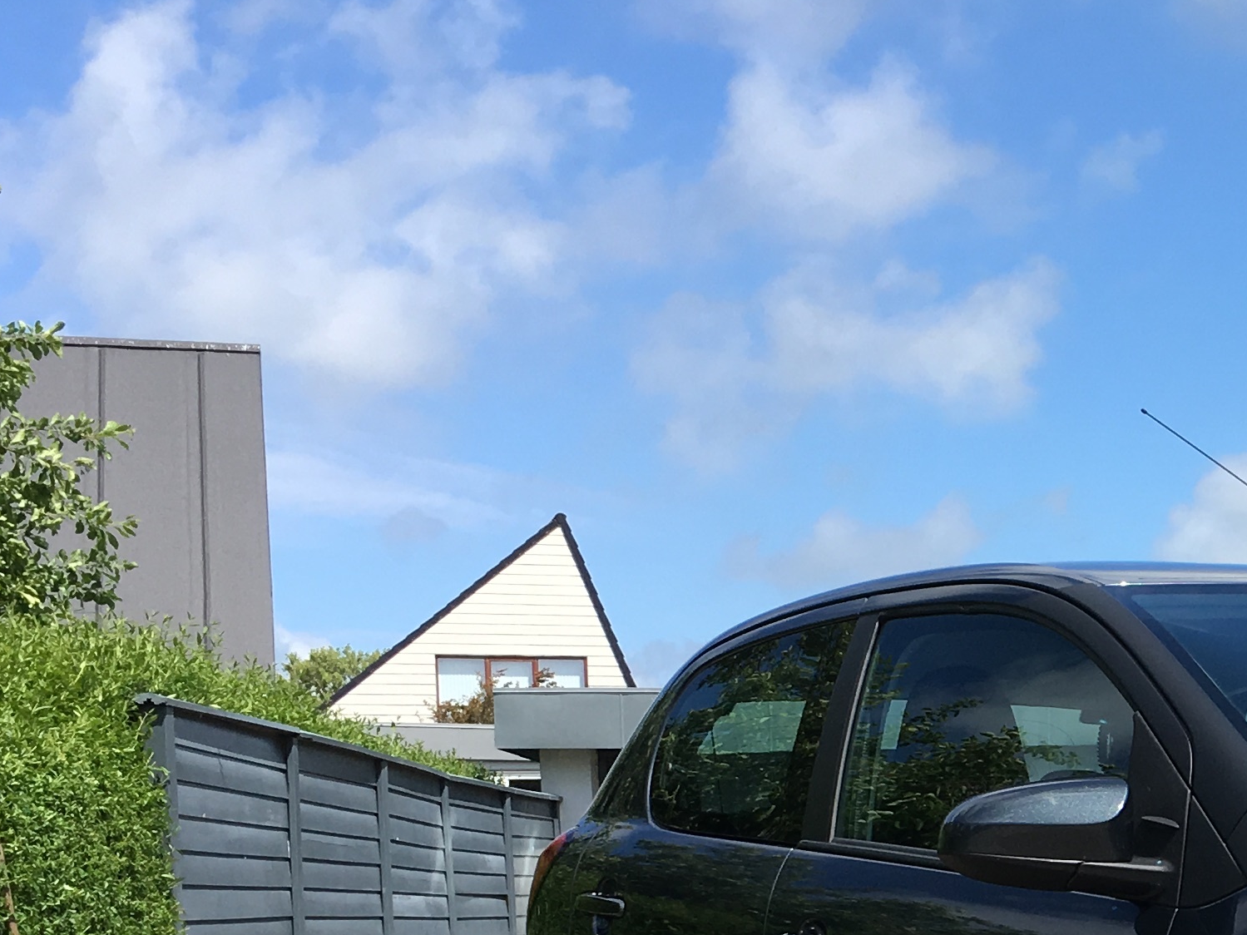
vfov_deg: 18.3
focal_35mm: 78
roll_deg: +1.8
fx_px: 2810
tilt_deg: -1.2
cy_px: 981
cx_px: 1439
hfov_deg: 23.2
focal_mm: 4.15
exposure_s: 1/1202
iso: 25
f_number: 2.2
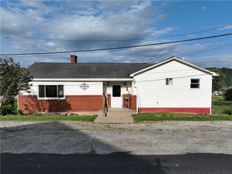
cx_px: 116
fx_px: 161
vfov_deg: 56.8
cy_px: 87
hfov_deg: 71.6
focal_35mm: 24
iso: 140
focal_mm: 12.29
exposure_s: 1/3200
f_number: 2.8
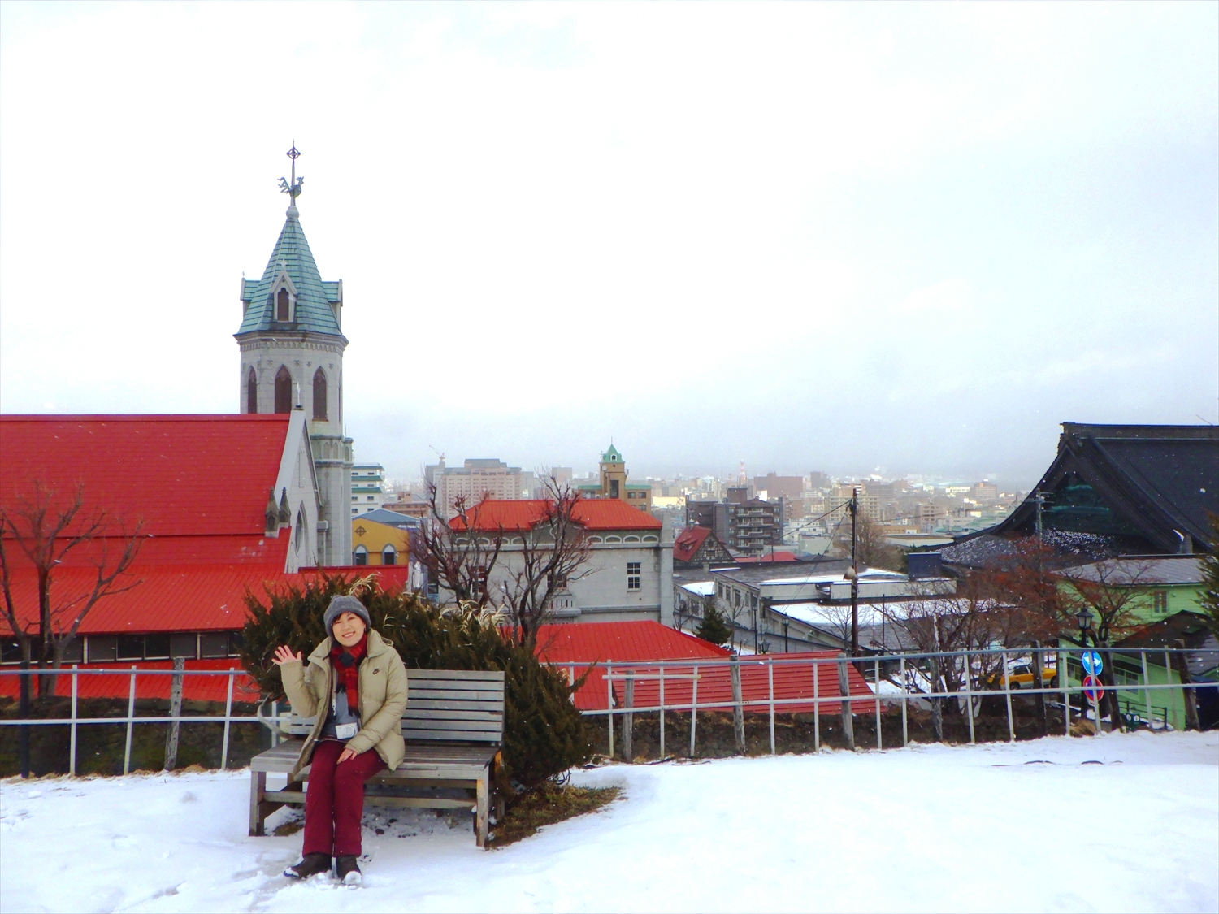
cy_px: 457
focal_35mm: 22
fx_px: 775
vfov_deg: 61.1
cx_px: 610
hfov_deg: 76.4
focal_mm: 5
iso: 125
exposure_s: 1/1250
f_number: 4.2
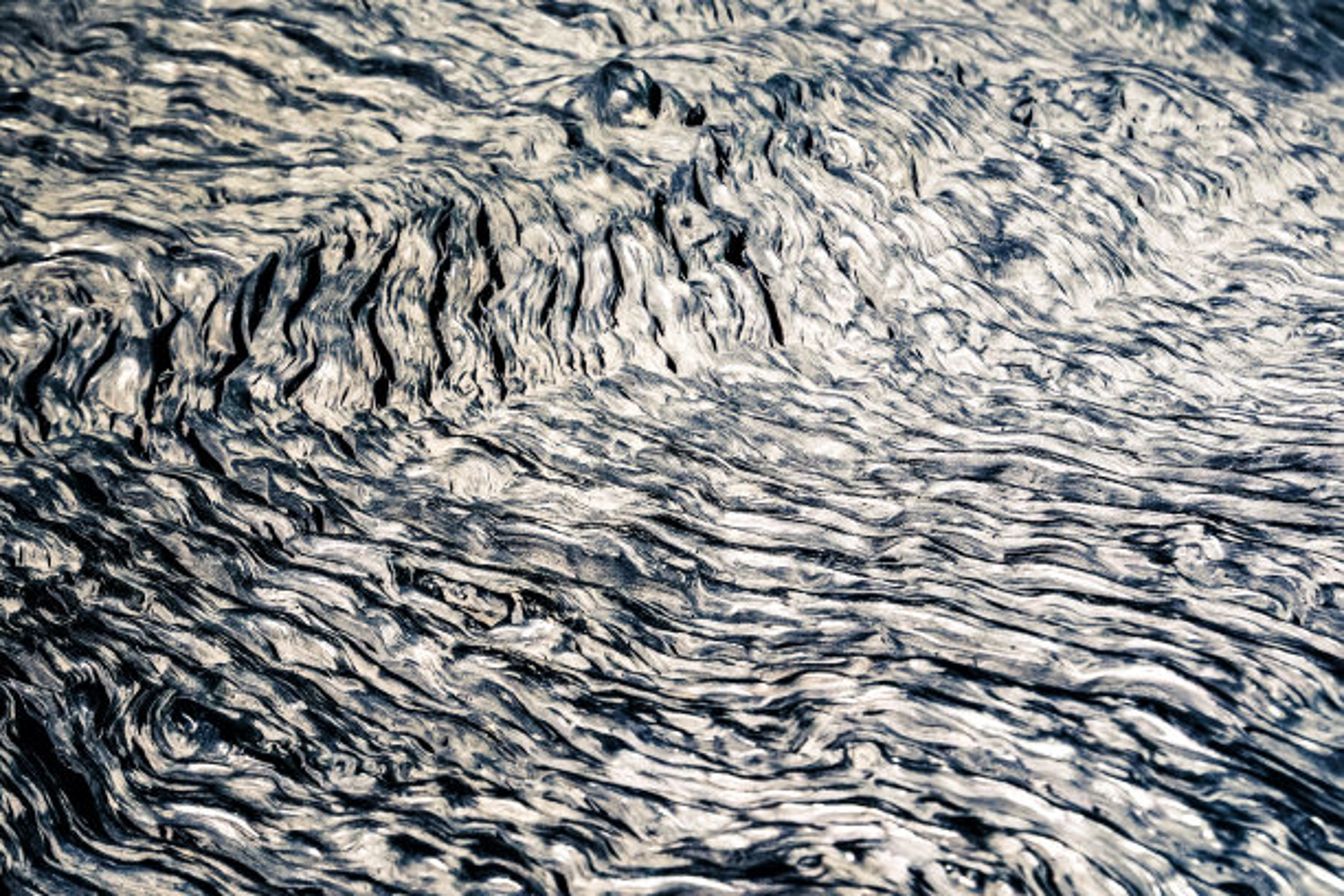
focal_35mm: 46
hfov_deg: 42.7
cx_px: 672
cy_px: 448
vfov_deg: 29.2
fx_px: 1717
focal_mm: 31
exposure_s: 1/60
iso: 4000
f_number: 6.3
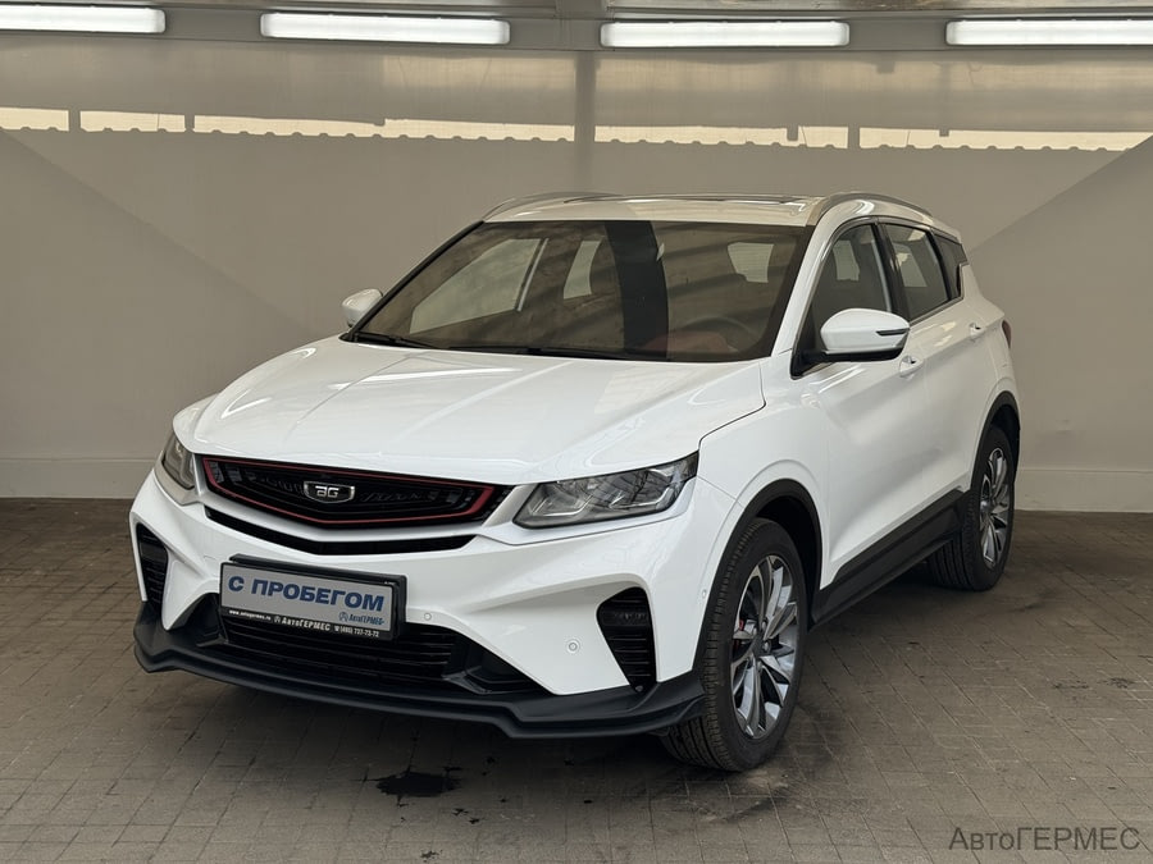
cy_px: 432
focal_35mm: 48
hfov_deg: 39.7
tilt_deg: -8.2
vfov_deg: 30.3
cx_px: 576
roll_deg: -1.7
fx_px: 1599
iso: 64
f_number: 1.78
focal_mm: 6.76
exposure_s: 1/2179
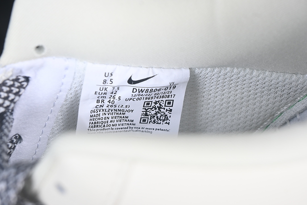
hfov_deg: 27.0
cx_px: 154
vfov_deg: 18.2
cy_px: 102
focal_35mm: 75
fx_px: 640
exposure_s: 1/80
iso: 160
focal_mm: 50
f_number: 7.1
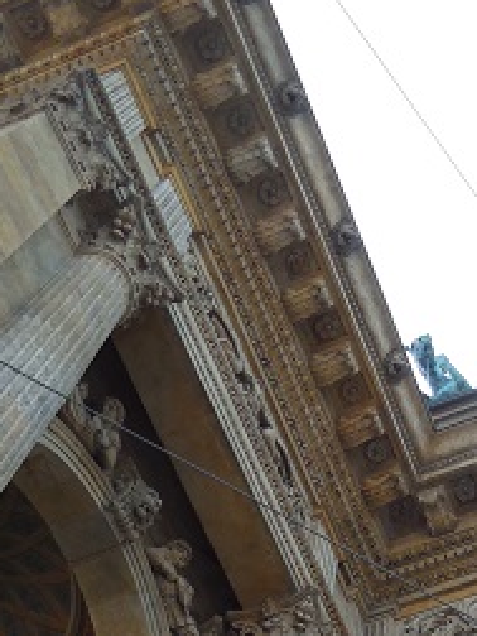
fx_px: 1415
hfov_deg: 18.8
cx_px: 435
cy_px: 729
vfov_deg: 23.5
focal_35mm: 77
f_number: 3.7
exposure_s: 1/320
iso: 125
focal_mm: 5.9
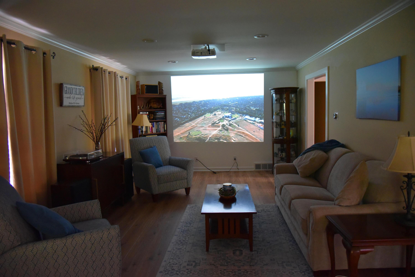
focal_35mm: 24
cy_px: 138
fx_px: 277
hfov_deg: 73.7
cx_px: 208
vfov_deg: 53.2
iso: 6400
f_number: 4
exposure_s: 1/60
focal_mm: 24
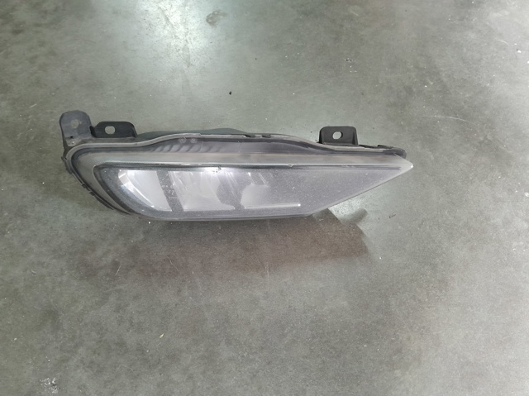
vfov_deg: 53.0
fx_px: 397
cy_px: 198
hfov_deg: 67.3
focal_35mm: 26
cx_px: 264
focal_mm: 3.98
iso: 800
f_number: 1.8
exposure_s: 1/20
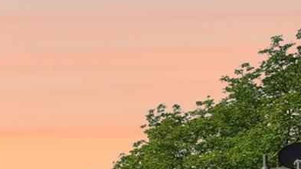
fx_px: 511
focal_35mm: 64
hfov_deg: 24.0
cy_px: 265
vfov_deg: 16.8
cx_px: -178
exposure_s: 1/320
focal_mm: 10
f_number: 8
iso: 800
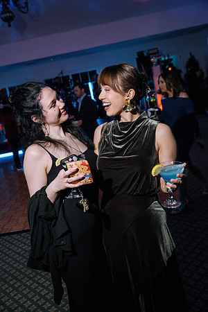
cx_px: 104
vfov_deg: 54.4
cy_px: 156
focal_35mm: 35
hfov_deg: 37.9
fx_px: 303
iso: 800
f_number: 4
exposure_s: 1/100
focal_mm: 35
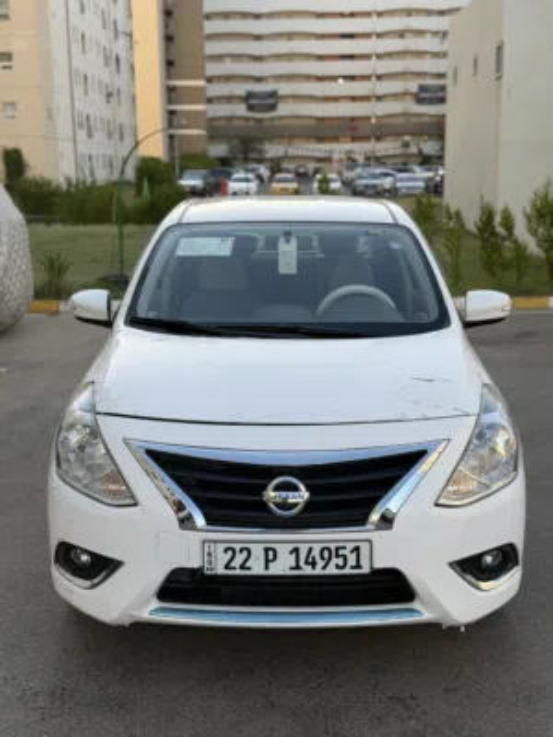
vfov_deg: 39.7
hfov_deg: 30.3
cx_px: 276
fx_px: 1022
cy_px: 368
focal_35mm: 48
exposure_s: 1/1264
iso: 64
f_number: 1.78
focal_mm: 6.76
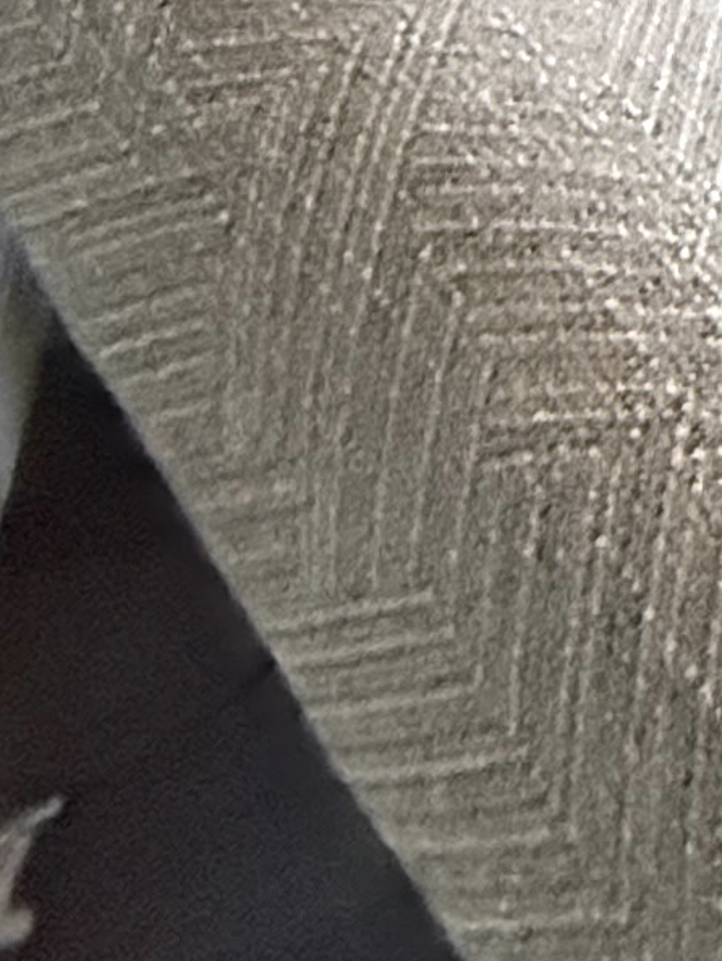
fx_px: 2640
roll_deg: +2.4
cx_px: 1980
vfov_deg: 13.1
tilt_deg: -16.8
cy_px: -1566
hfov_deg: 11.4
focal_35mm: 95
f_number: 2.2
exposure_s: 1/60
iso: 640
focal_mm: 2.22
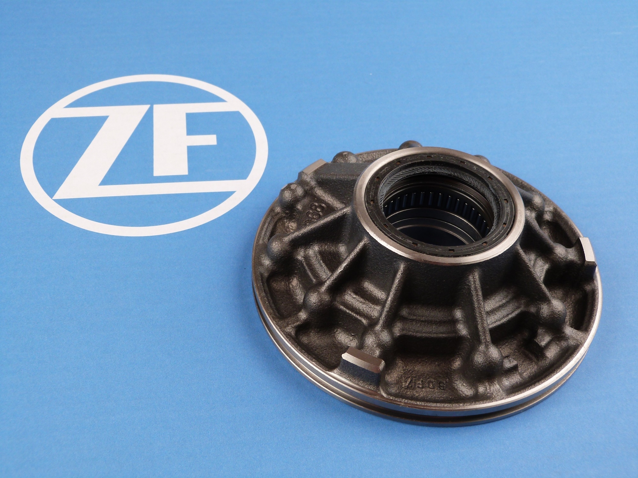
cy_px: 239
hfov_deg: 42.9
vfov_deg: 32.9
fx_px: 811
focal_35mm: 44
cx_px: 319
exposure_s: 1/60
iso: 125
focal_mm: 7.9
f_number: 3.2
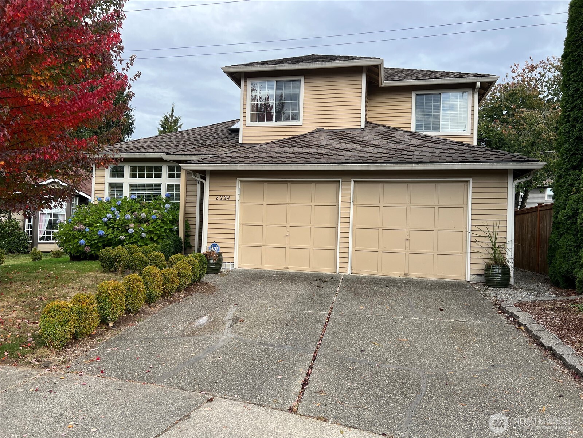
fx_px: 438
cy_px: 219
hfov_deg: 67.3
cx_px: 292
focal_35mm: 26
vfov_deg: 53.1
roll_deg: -2.1
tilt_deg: +1.6
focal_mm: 5.7
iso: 50
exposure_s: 1/1295
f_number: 1.5
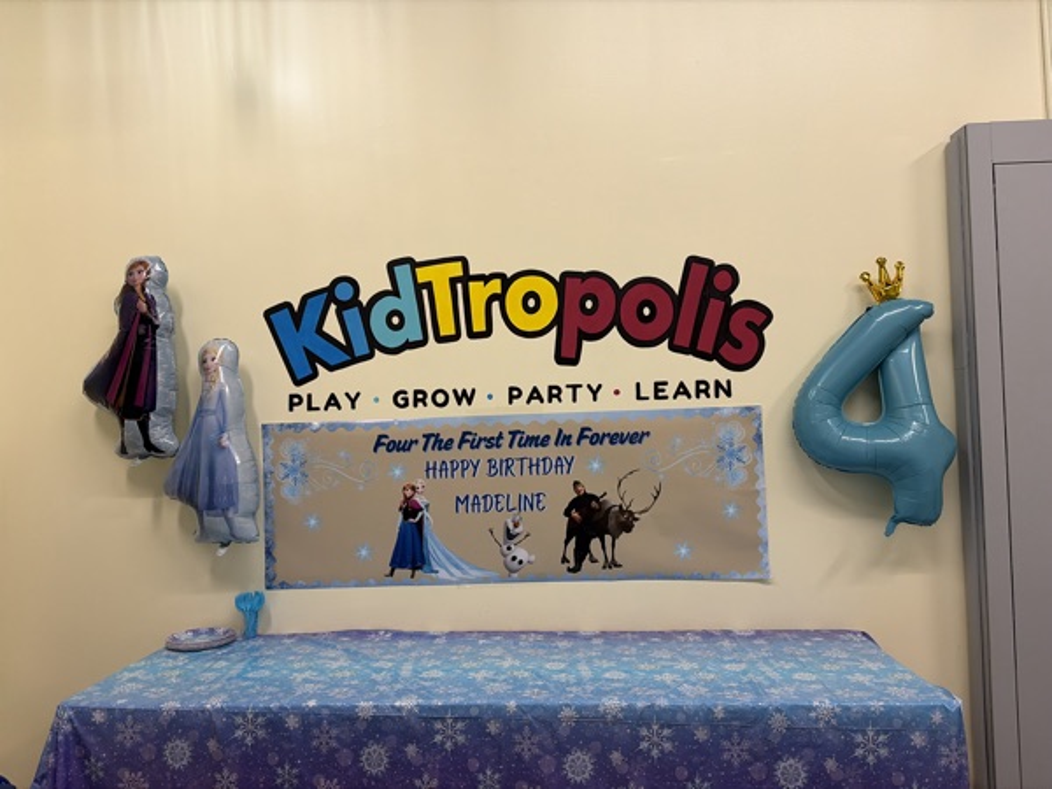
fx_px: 790
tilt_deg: +2.4
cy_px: 394
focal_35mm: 26
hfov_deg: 67.3
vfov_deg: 53.1
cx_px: 526
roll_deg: +2.0
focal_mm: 5.96
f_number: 1.6
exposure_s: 1/120
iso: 125
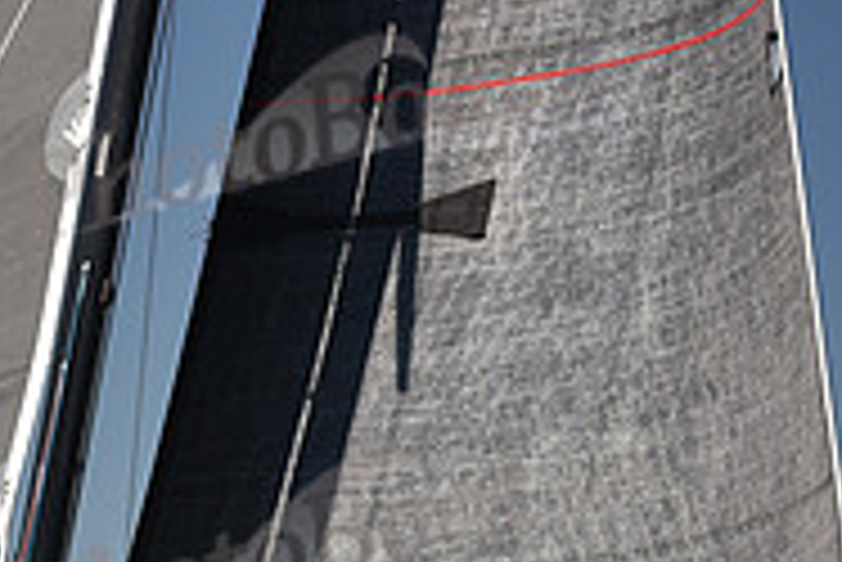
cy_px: 839
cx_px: -207
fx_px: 5079
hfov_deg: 9.3
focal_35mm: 217
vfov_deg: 6.3
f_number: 3.2
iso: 250
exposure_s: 1/1600
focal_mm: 70
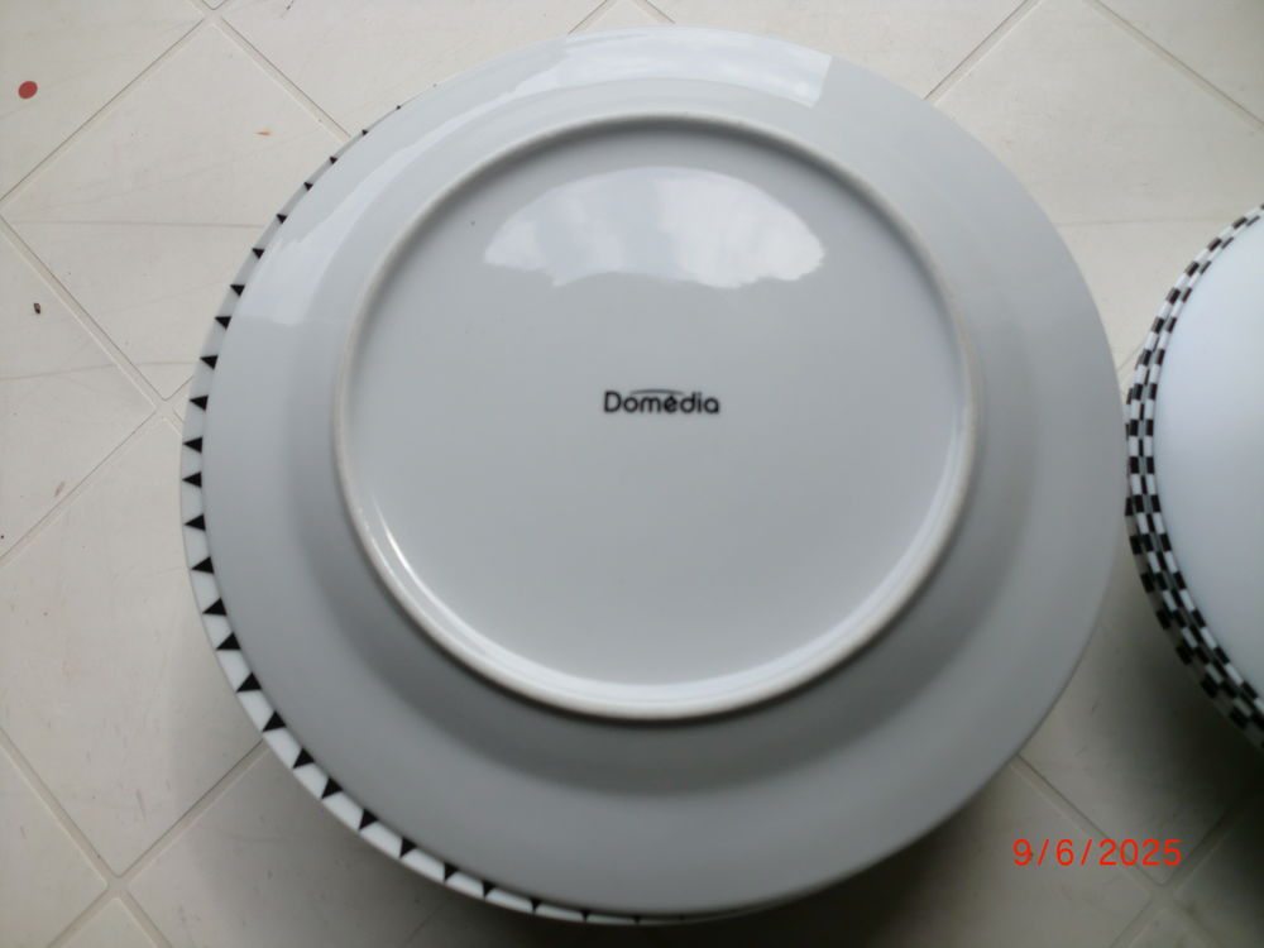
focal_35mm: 35
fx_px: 1278
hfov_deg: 52.6
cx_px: 632
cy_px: 474
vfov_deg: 40.7
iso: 64
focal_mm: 6.3
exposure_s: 1/800
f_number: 3.1
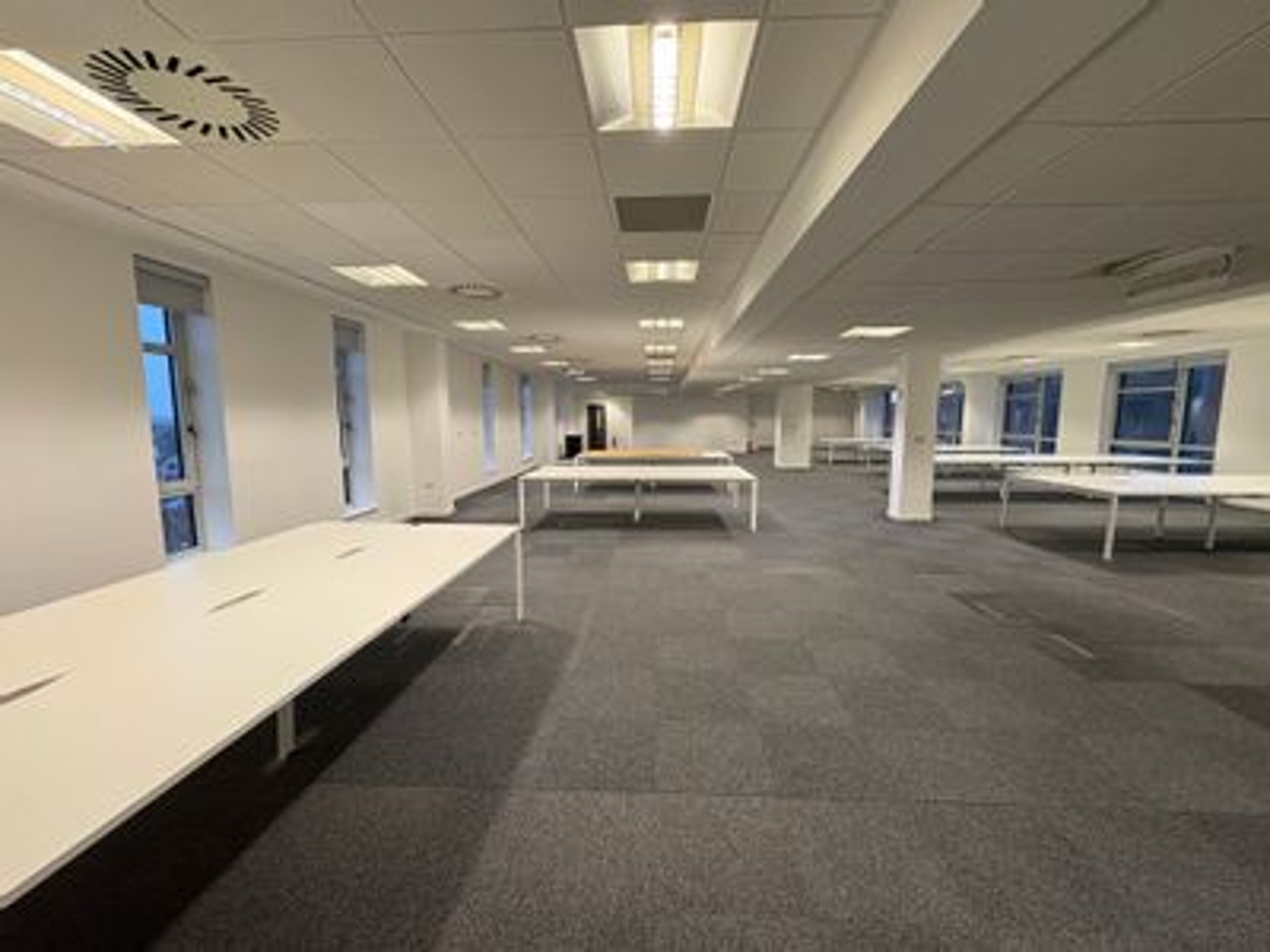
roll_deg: +0.3
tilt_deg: -6.0
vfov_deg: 85.7
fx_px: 514
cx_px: 635
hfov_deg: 102.1
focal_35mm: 14
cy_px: 476
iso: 125
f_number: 2.2
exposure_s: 1/50
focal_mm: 2.22
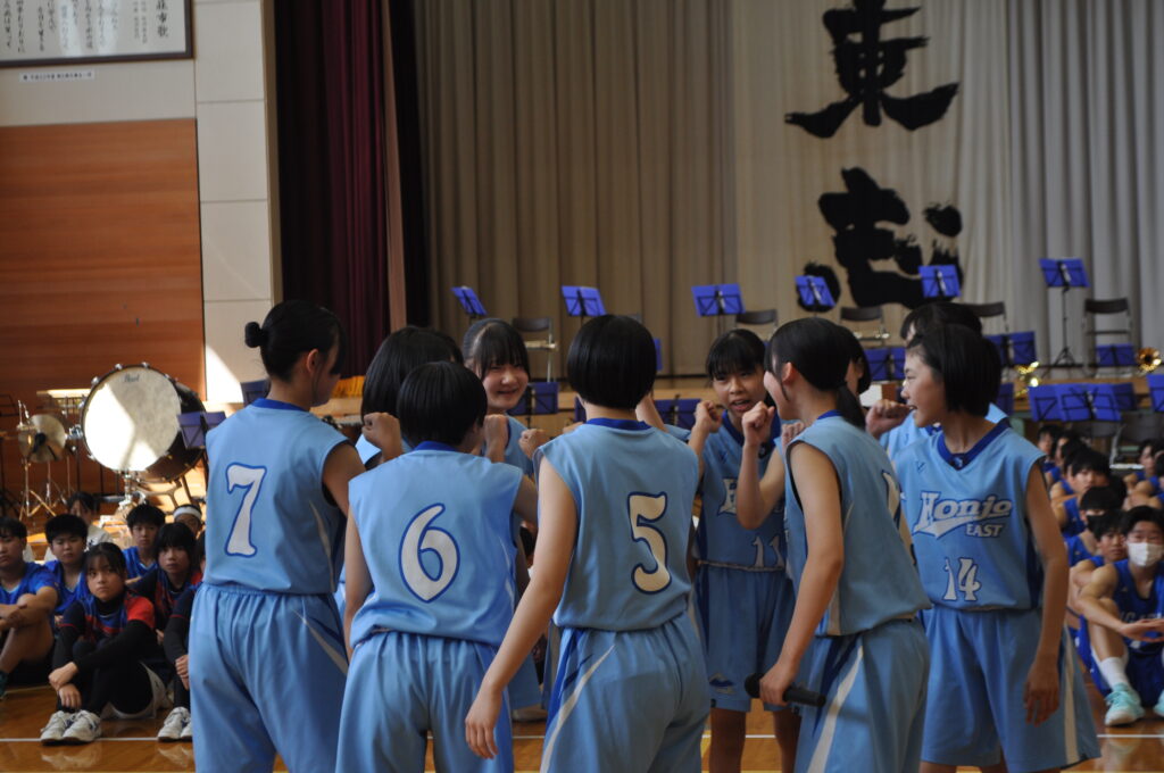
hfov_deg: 28.1
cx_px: 582
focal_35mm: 72
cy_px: 386
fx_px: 2325
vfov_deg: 18.9
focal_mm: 48
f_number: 5.6
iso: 280
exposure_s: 1/125
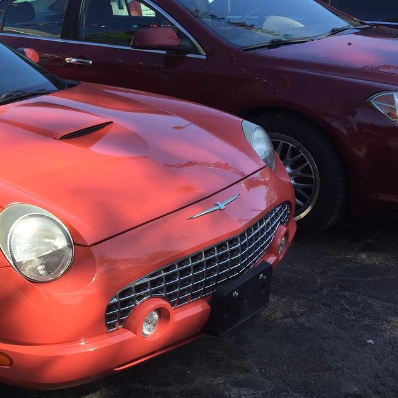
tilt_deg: -15.5
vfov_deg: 32.8
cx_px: 4
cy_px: 199
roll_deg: +3.2
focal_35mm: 52
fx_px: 676
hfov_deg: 30.6
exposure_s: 1/760
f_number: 2.2
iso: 32
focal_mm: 4.15
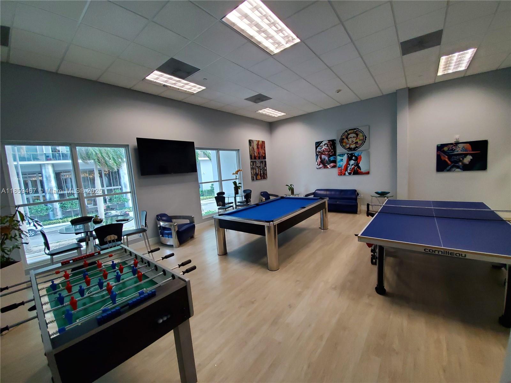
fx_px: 192
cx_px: 256
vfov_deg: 89.9
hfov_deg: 106.2
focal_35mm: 13
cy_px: 192
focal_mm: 1.8
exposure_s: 1/59
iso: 320
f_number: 2.2
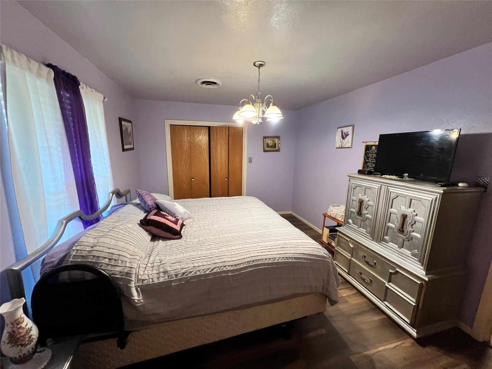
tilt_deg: -10.6
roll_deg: -1.2
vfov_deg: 89.9
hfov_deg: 106.2
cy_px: 184
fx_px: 185
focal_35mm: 13
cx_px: 246
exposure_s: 1/60
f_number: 1.8
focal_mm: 1.57
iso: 250
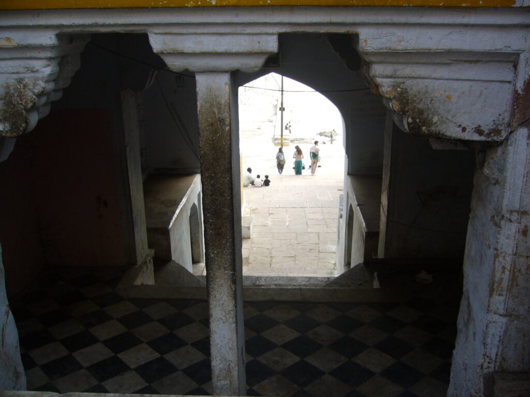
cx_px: 265
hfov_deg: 52.6
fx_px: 536
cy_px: 198
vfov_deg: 40.7
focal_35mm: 35
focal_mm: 5.8
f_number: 2.8
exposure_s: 1/160
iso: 80
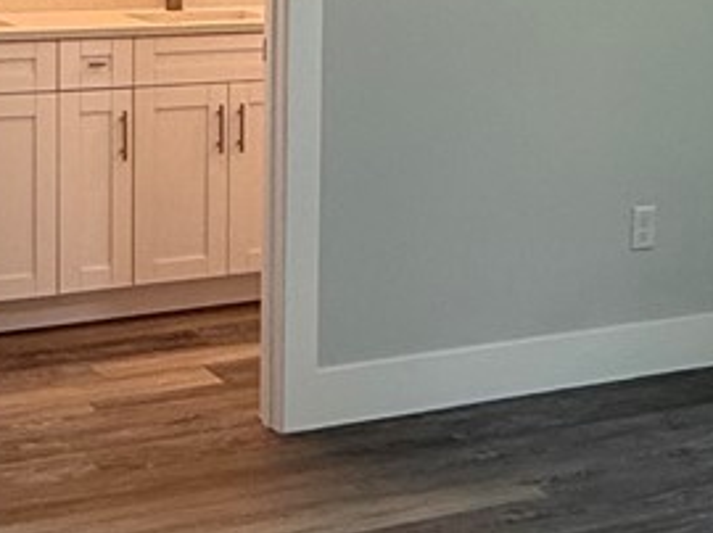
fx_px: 1708
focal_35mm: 83
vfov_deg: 17.3
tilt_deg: -3.4
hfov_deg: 23.5
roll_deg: -0.8
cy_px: -16
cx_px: 470
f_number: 2.2
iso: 125
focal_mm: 2.22
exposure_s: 1/99
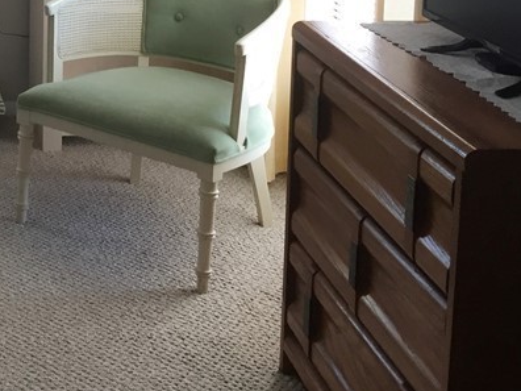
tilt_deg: -8.7
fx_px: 1129
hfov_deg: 23.9
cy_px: -96
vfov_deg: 18.5
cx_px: -87
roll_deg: -1.4
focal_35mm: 75
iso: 64
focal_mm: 4.15
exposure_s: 1/30
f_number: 2.2
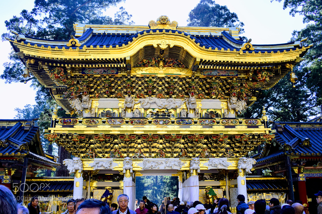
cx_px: 161
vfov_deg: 38.3
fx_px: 308
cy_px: 107
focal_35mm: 34
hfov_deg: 55.1
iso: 220
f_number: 8
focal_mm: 23
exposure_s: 1/250
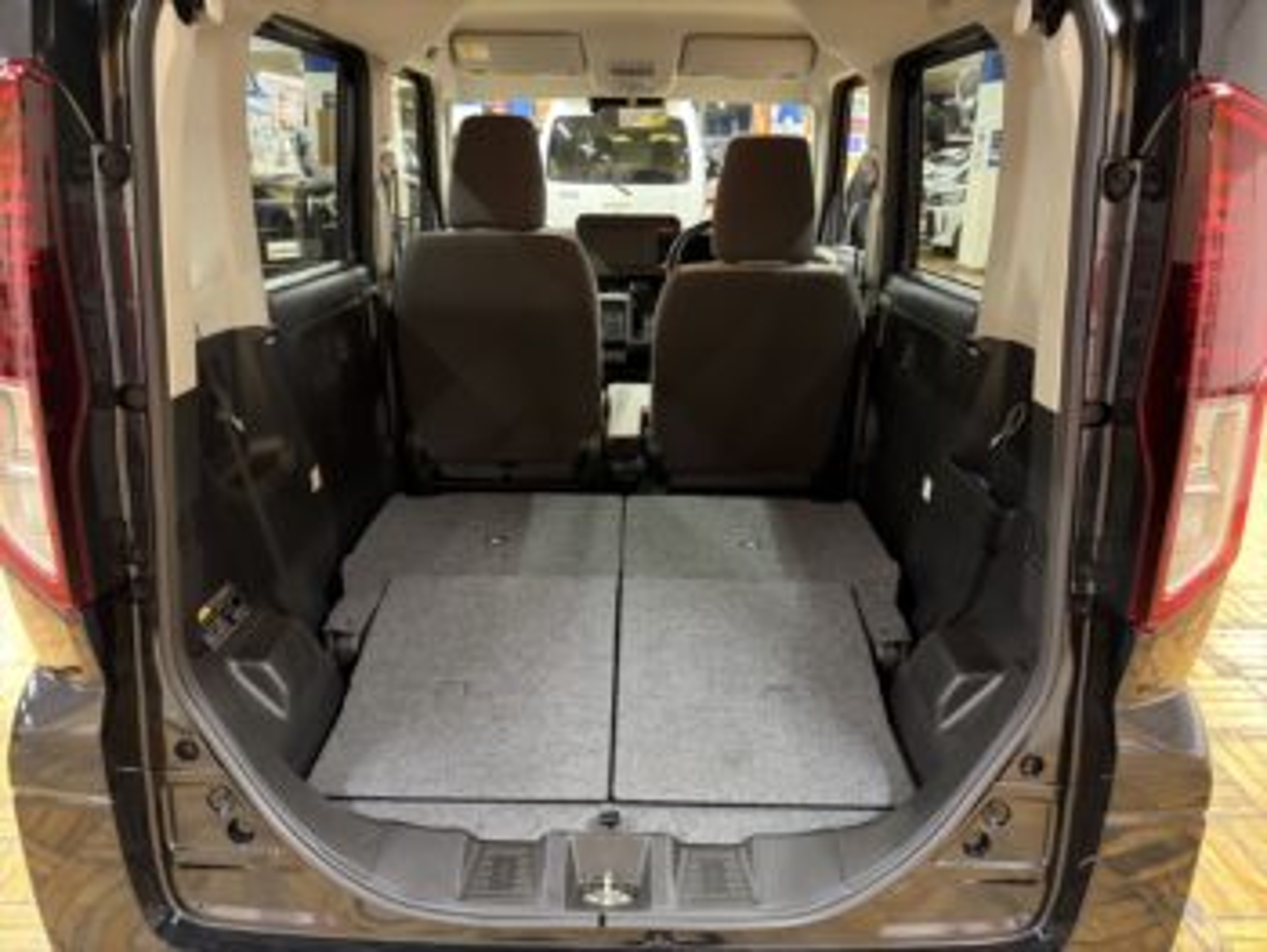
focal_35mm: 26
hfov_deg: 67.3
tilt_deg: -17.4
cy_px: 476
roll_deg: -0.2
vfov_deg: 53.1
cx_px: 634
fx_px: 952
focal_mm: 5.96
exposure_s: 1/25
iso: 500
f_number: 1.6
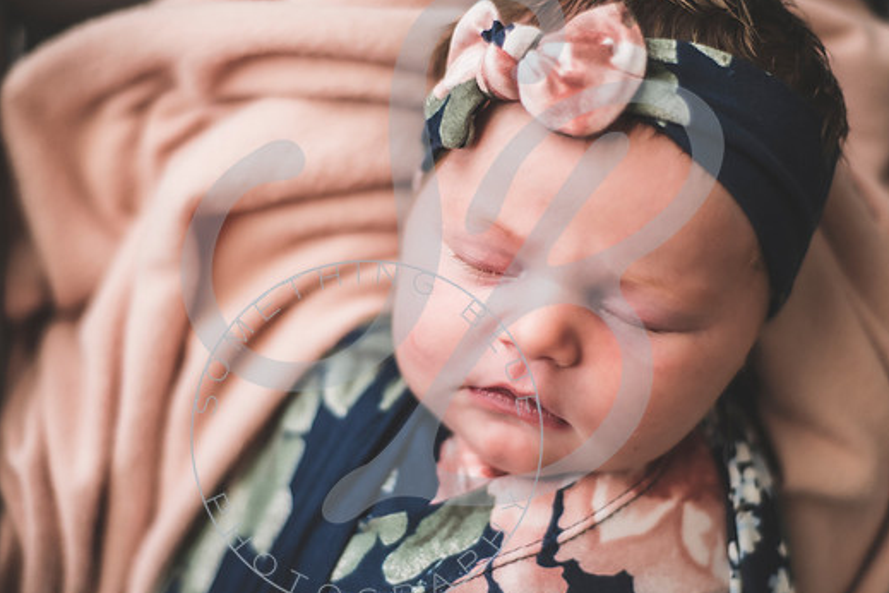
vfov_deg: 23.0
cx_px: 437
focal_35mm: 59
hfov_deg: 33.9
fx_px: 1457
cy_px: 292
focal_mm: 50
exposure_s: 1/125
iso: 1250
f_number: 1.8
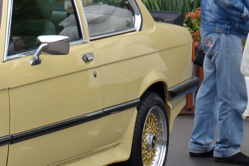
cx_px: -126
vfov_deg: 6.5
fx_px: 1460
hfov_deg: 9.5
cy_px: 44
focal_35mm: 211
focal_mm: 44
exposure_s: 1/200
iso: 200
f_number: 7.1
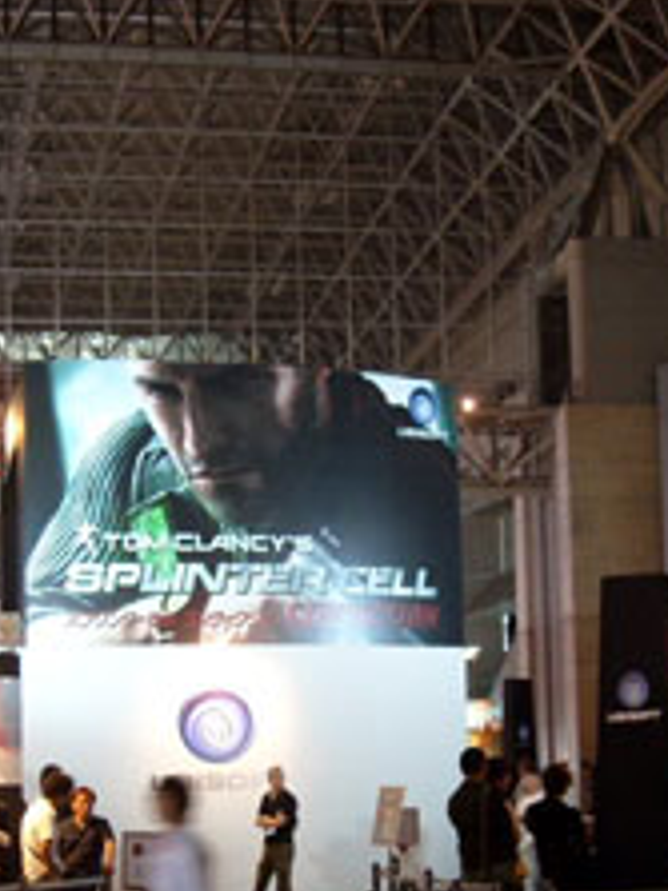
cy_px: 575
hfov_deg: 18.6
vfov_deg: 24.6
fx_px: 2035
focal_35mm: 79
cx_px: 264
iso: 141
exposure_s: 1/8
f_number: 2.8
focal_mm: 5.7
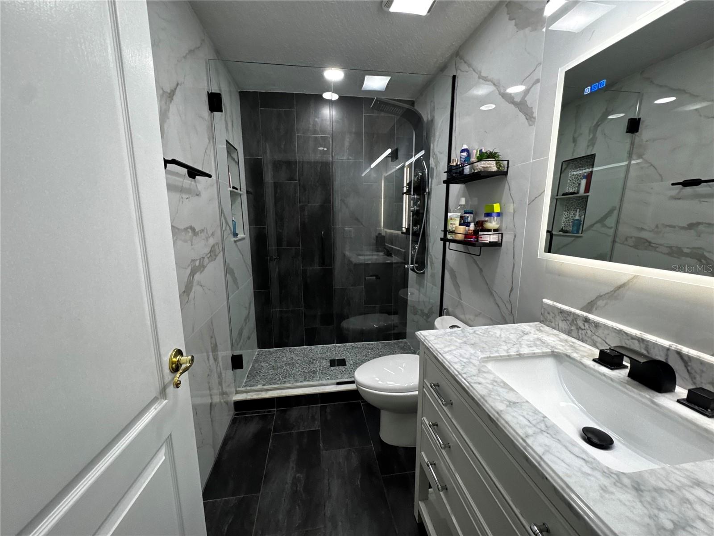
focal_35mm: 14
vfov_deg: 85.7
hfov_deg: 102.1
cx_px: 357
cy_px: 268
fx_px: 289
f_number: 2.2
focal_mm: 2.22
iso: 200
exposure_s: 1/120
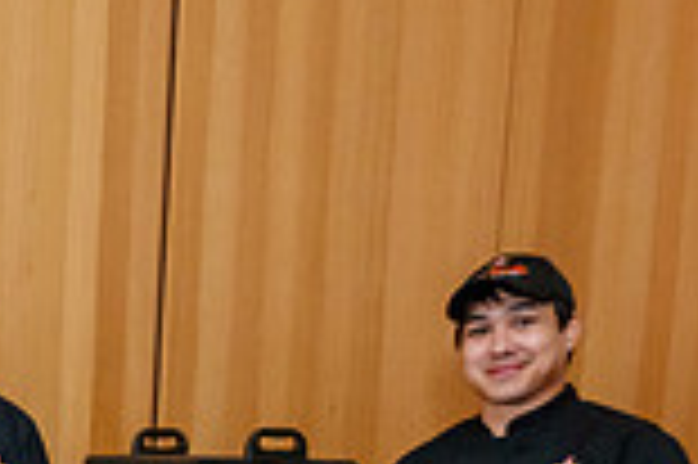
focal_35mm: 97
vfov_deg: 13.0
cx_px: -351
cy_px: 773
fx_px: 1879
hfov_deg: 18.6
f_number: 6.3
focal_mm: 24
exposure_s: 1/100
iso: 2000
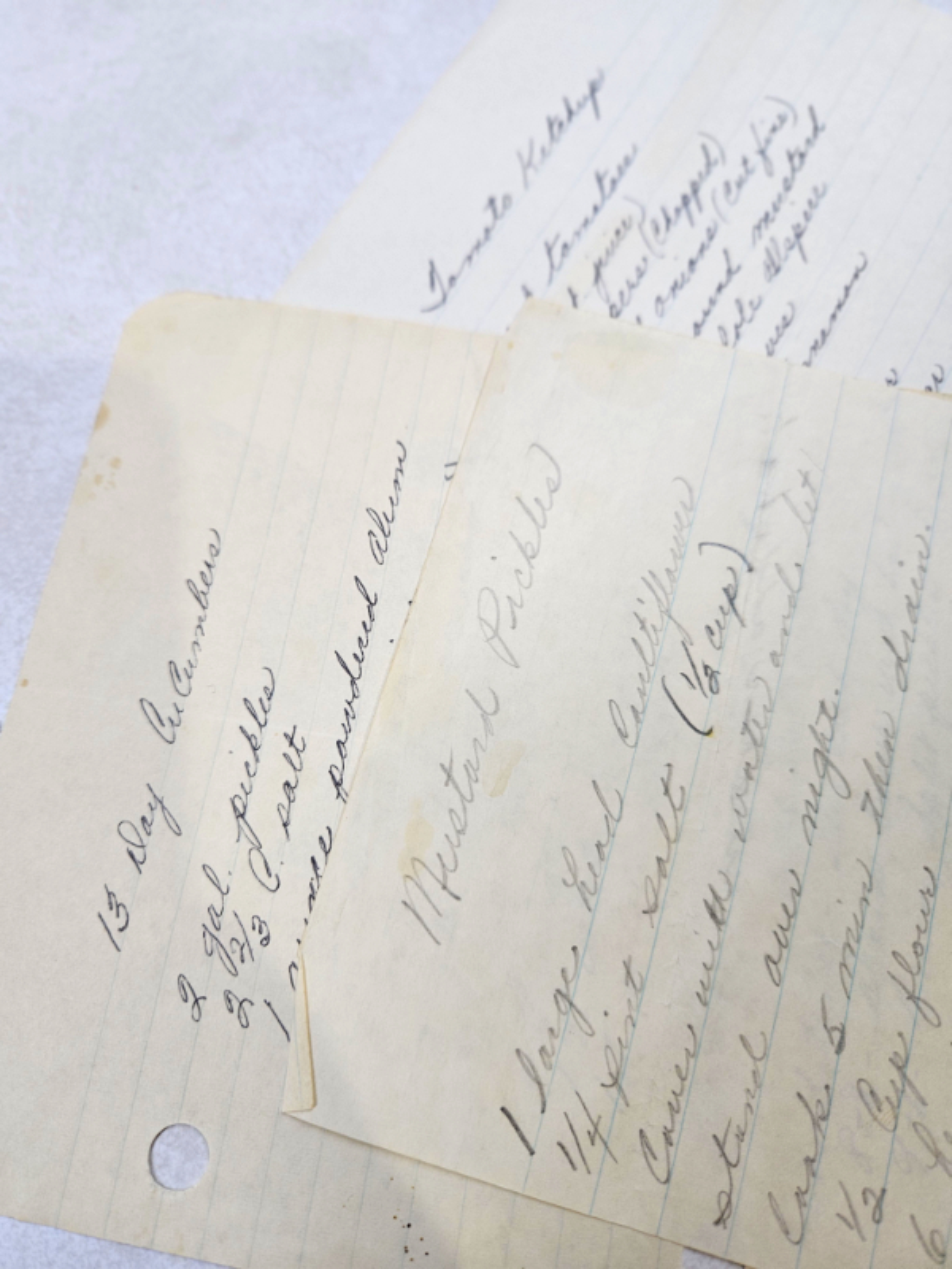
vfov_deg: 73.9
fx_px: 843
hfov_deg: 58.9
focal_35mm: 23
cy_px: 634
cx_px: 476
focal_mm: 5.4
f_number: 1.8
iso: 64
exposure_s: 1/120
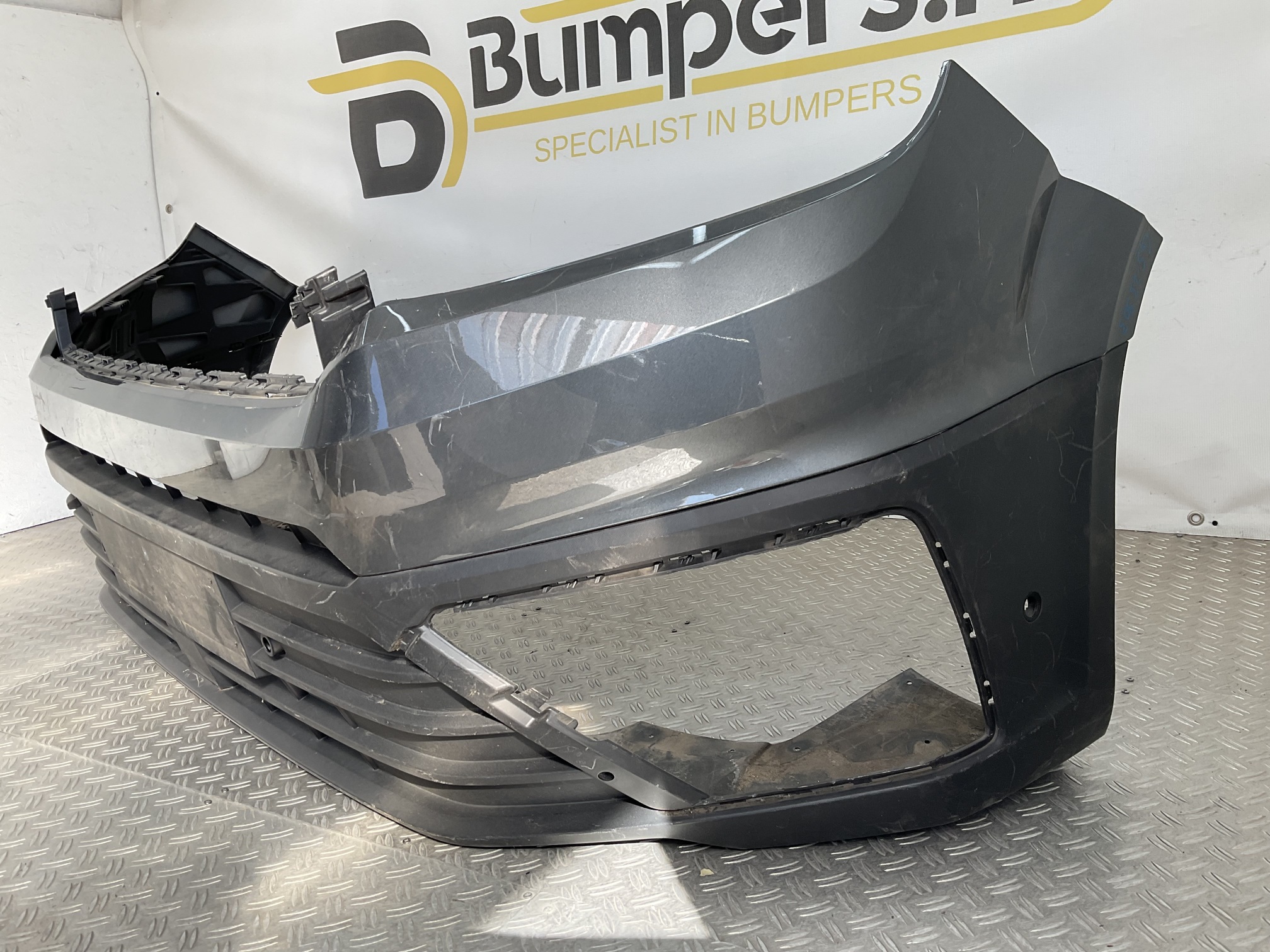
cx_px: 635
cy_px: 476
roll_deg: +4.4
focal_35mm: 29
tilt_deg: -12.8
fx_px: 1064
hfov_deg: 61.7
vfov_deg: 48.2
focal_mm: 3
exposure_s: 1/238
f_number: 1.8
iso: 16
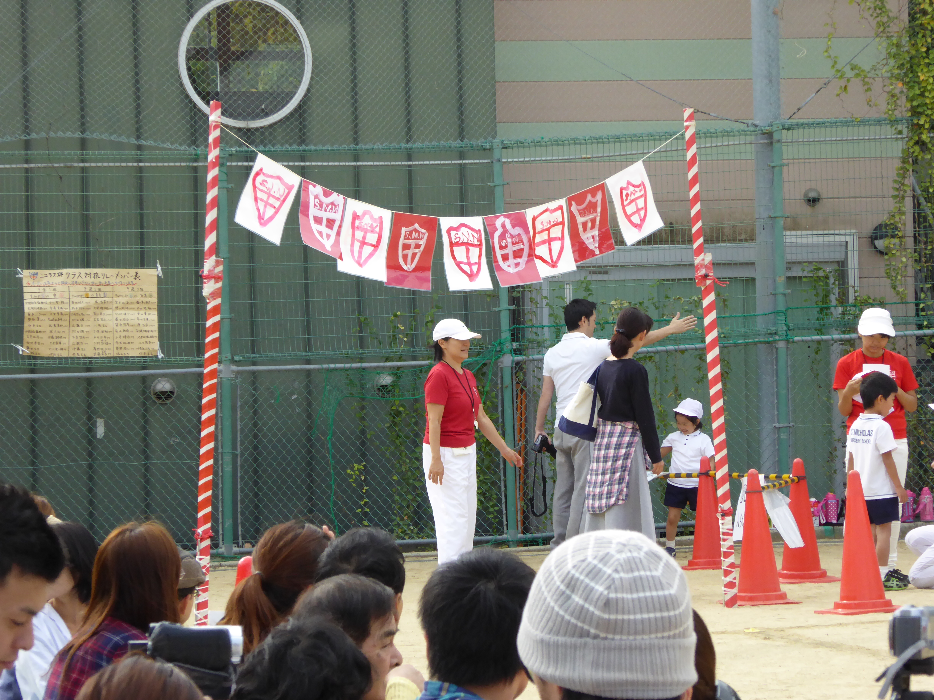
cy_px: 350
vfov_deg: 9.3
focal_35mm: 159
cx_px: 467
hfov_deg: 12.4
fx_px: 4290
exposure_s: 1/320
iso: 250
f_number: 5.4
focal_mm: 25.6
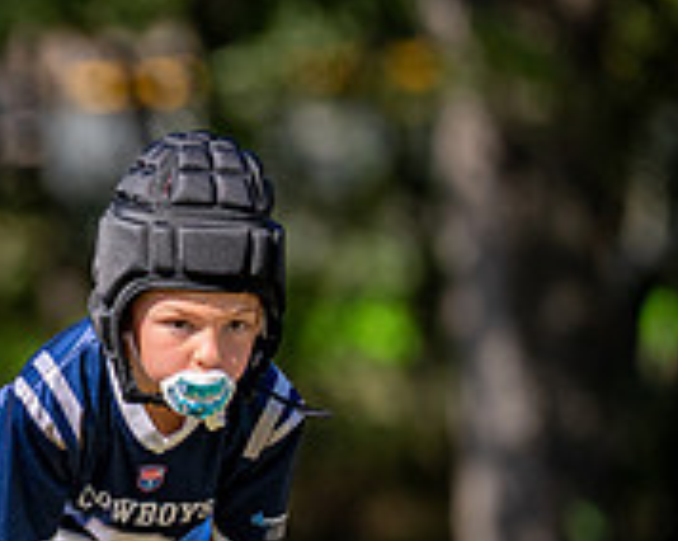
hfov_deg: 2.2
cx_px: -175
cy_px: 517
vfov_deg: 1.7
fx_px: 17819
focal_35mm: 889
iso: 160
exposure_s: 1/3200
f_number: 2.8
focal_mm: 200
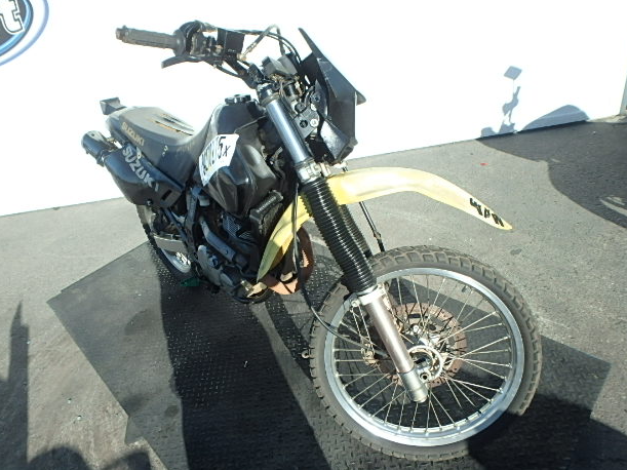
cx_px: 308
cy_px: 237
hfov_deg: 76.4
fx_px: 398
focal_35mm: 22
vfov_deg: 61.1
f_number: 3.5
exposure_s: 1/640
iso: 125
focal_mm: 3.7
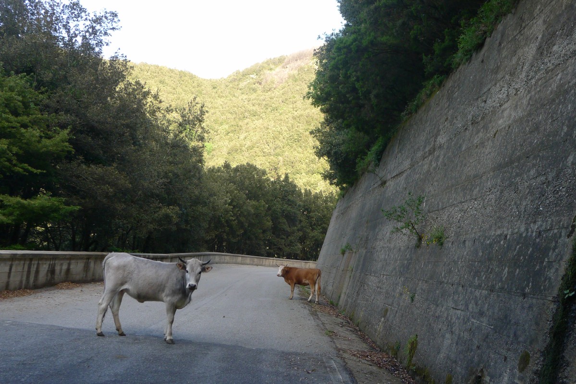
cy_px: 192
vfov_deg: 36.0
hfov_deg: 51.9
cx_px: 288
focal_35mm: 37
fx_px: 592
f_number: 2.8
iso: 160
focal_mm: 7.9
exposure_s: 1/250
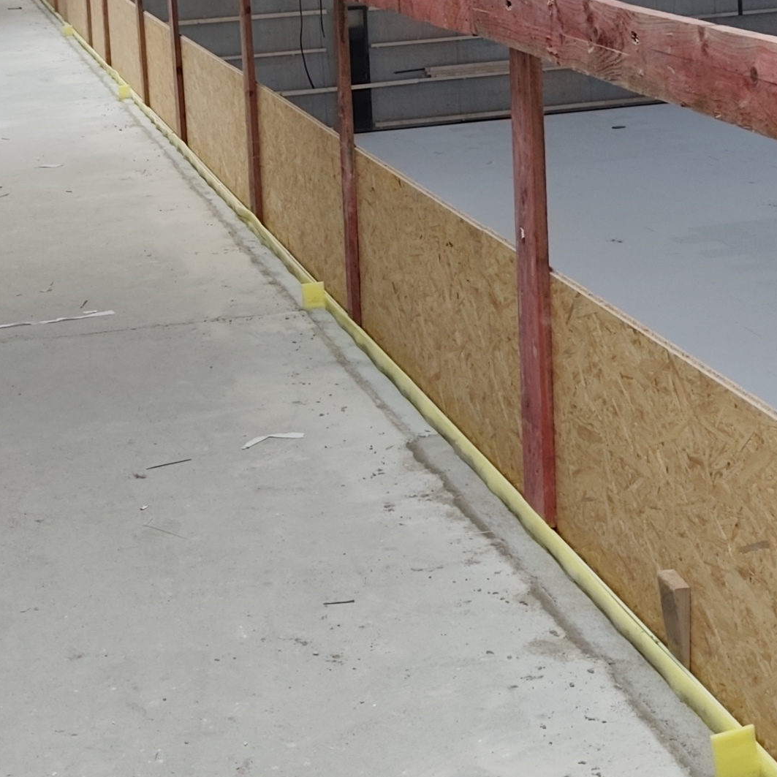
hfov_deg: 22.2
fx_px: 1981
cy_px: 158
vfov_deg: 21.9
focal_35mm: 78
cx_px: 424
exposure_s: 1/379
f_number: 1.65
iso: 1250
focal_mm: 6.19
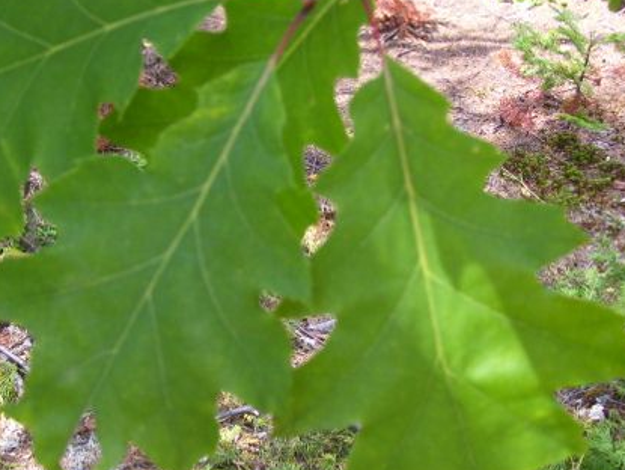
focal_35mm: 57
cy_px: 247
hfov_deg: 33.7
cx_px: 283
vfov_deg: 25.7
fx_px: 1030
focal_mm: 6
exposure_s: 1/180
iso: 80
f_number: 2.7
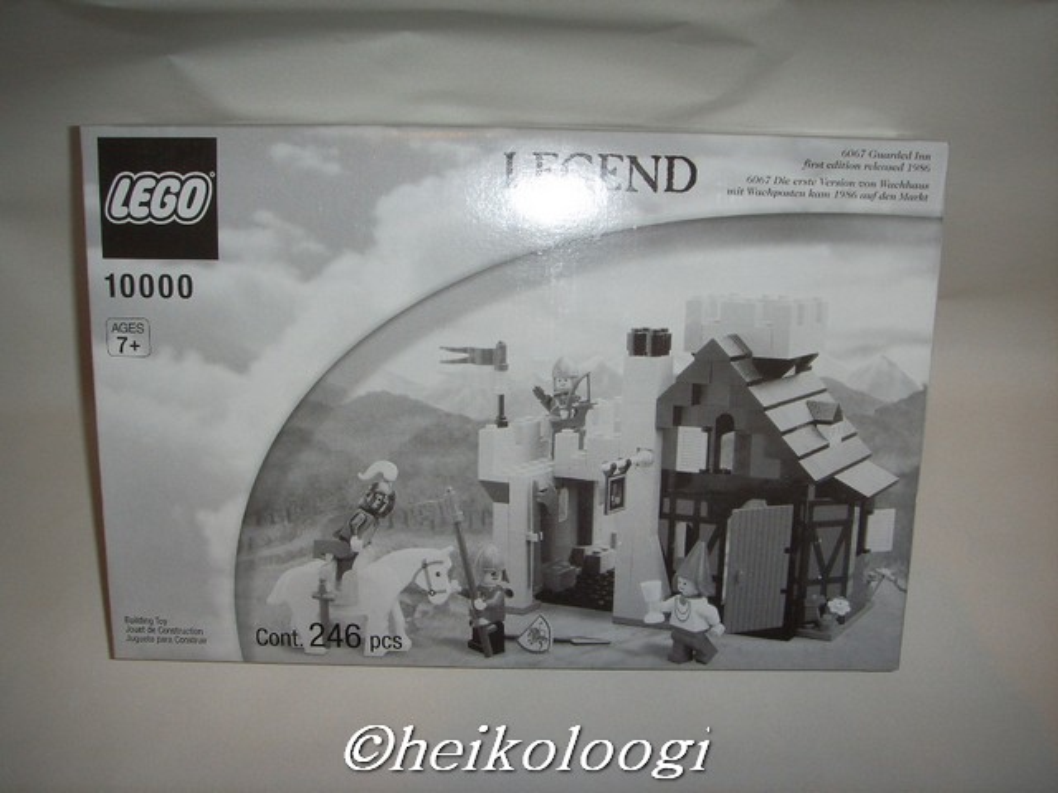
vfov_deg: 36.8
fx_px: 1192
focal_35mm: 39
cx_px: 529
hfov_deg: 47.9
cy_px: 396
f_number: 3.5
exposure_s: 1/45
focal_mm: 6.6
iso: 100
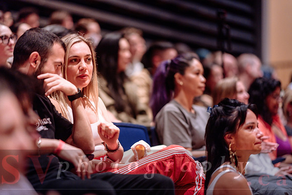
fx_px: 852
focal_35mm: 105
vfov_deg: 13.0
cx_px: 146
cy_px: 98
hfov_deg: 19.5
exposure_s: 1/125
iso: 1600
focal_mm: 105
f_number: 1.4
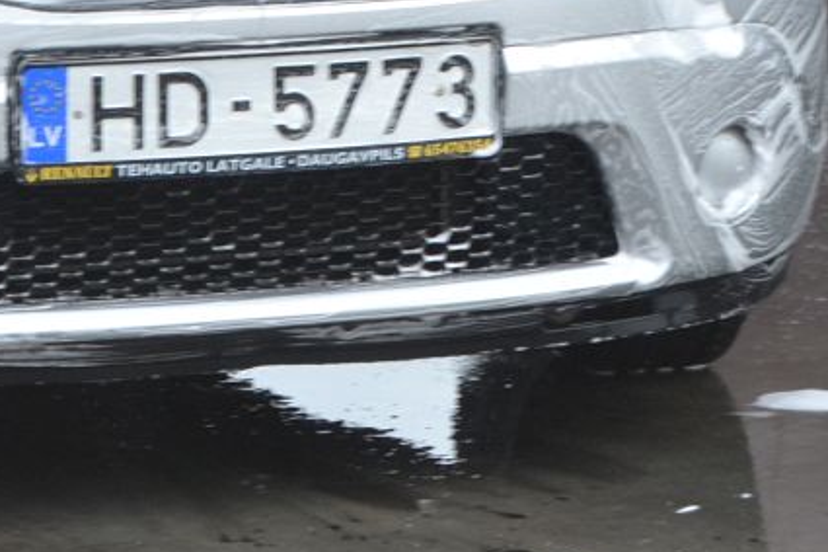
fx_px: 5839
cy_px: -384
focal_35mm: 254
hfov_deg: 8.0
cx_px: -109
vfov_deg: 5.3
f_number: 10
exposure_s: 1/200
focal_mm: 48
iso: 400
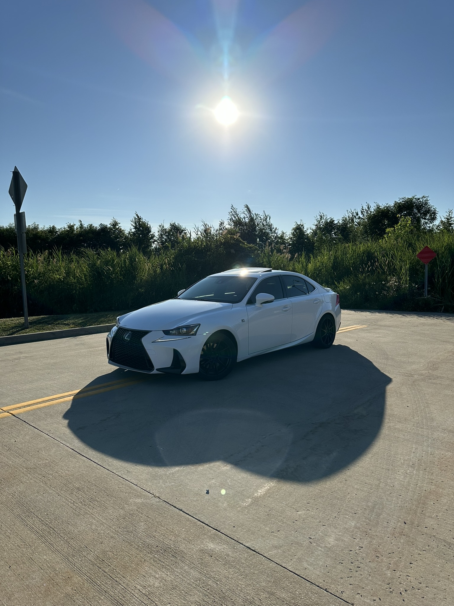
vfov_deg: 71.6
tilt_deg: -4.4
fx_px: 420
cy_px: 303
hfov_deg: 56.8
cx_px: 227
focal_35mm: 24
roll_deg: +0.5
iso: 80
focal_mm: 6.86
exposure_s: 1/10753
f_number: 1.78
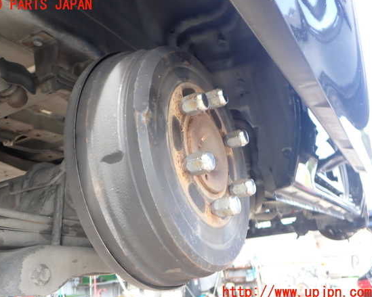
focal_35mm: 32
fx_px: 352
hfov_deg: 55.6
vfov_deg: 45.8
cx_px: 172
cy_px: 149
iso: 100
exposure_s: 1/100
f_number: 2.3
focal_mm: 5.4
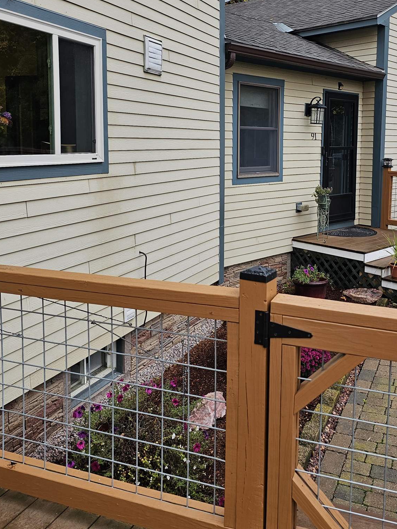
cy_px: 193
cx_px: 259
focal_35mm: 35
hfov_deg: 40.3
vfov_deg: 52.0
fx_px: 535
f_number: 1.7
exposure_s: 1/180
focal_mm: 6.3
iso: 40
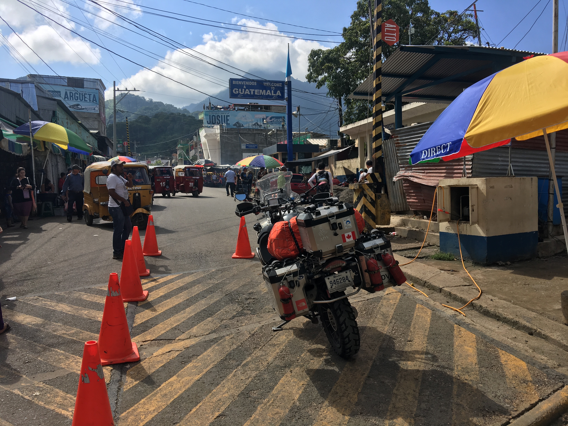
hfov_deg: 61.7
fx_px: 476
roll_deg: +1.4
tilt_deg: +0.3
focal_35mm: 29
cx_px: 284
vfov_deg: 48.2
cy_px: 213
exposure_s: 1/1789
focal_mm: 4.15
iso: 25
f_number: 2.2
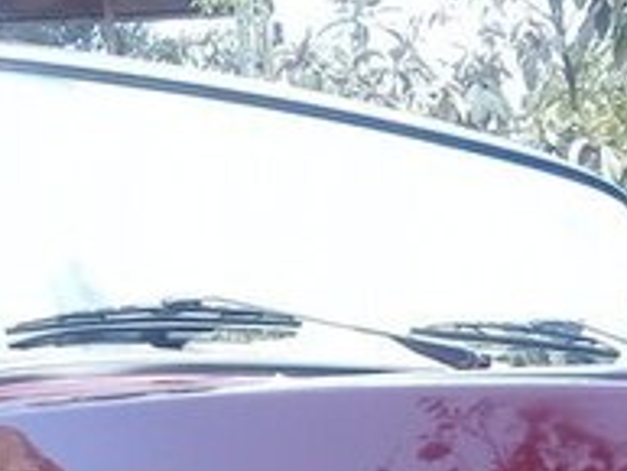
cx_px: 335
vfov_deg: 13.1
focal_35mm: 106
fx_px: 1921
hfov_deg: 18.5
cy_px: 729
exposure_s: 1/114
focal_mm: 3.3
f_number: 2.2
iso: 50
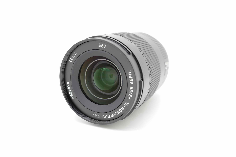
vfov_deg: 31.1
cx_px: 118
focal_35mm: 43
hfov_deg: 45.5
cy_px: 78
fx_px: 282
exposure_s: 1/60
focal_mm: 43
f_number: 8
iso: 800
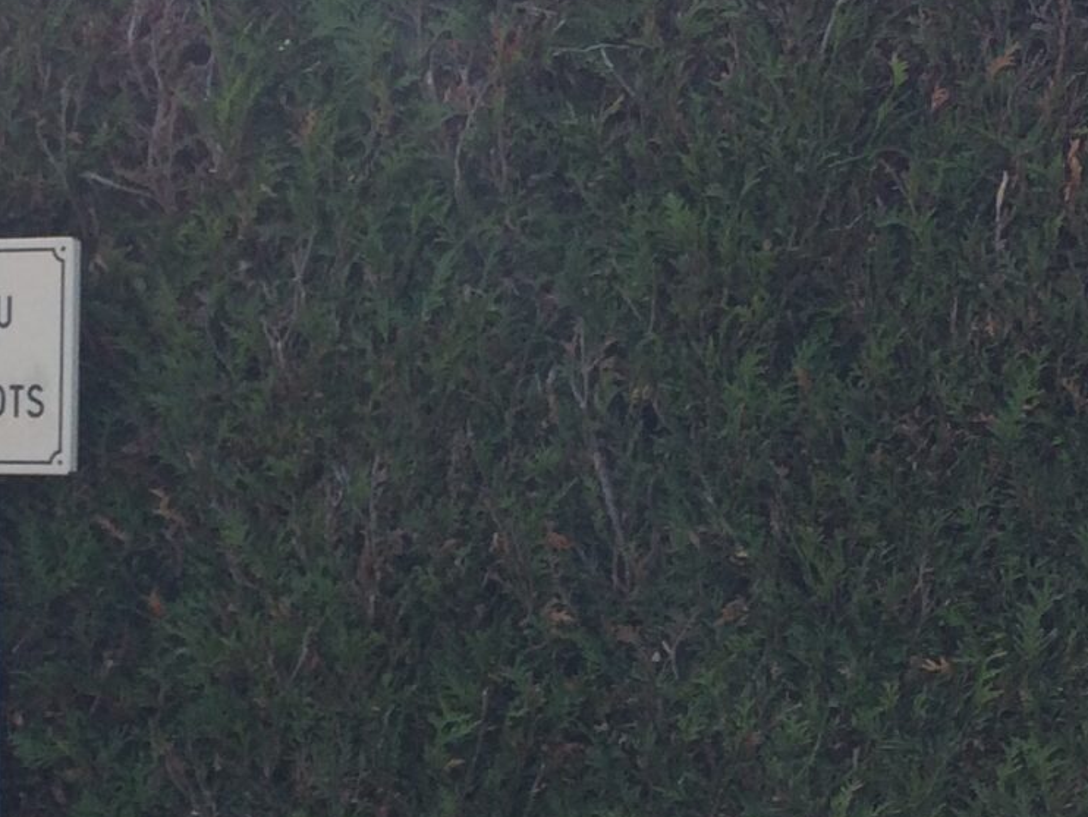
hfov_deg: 19.5
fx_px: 3144
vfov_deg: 14.7
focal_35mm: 100
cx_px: 254
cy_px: 673
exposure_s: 1/855
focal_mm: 4.15
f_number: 2.2
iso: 32
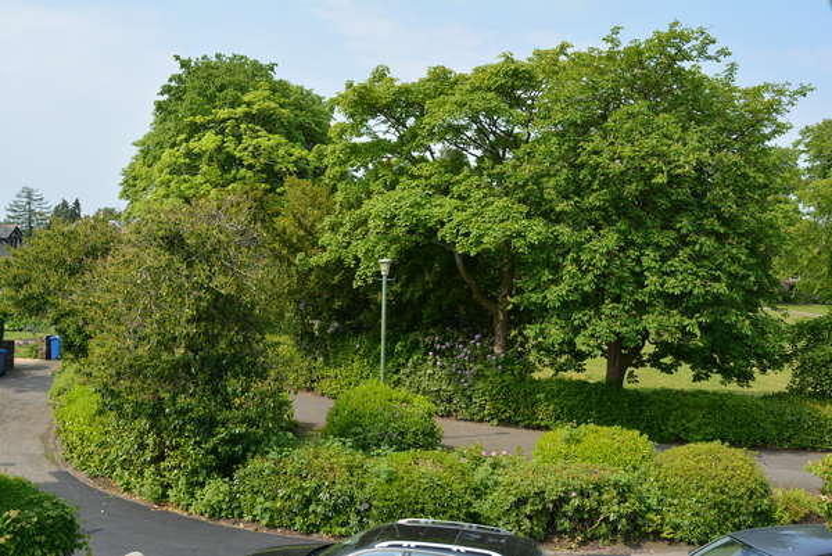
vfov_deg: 36.9
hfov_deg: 53.1
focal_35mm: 36
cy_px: 278
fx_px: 833
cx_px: 416
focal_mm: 24
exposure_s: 1/250
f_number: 8
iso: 140
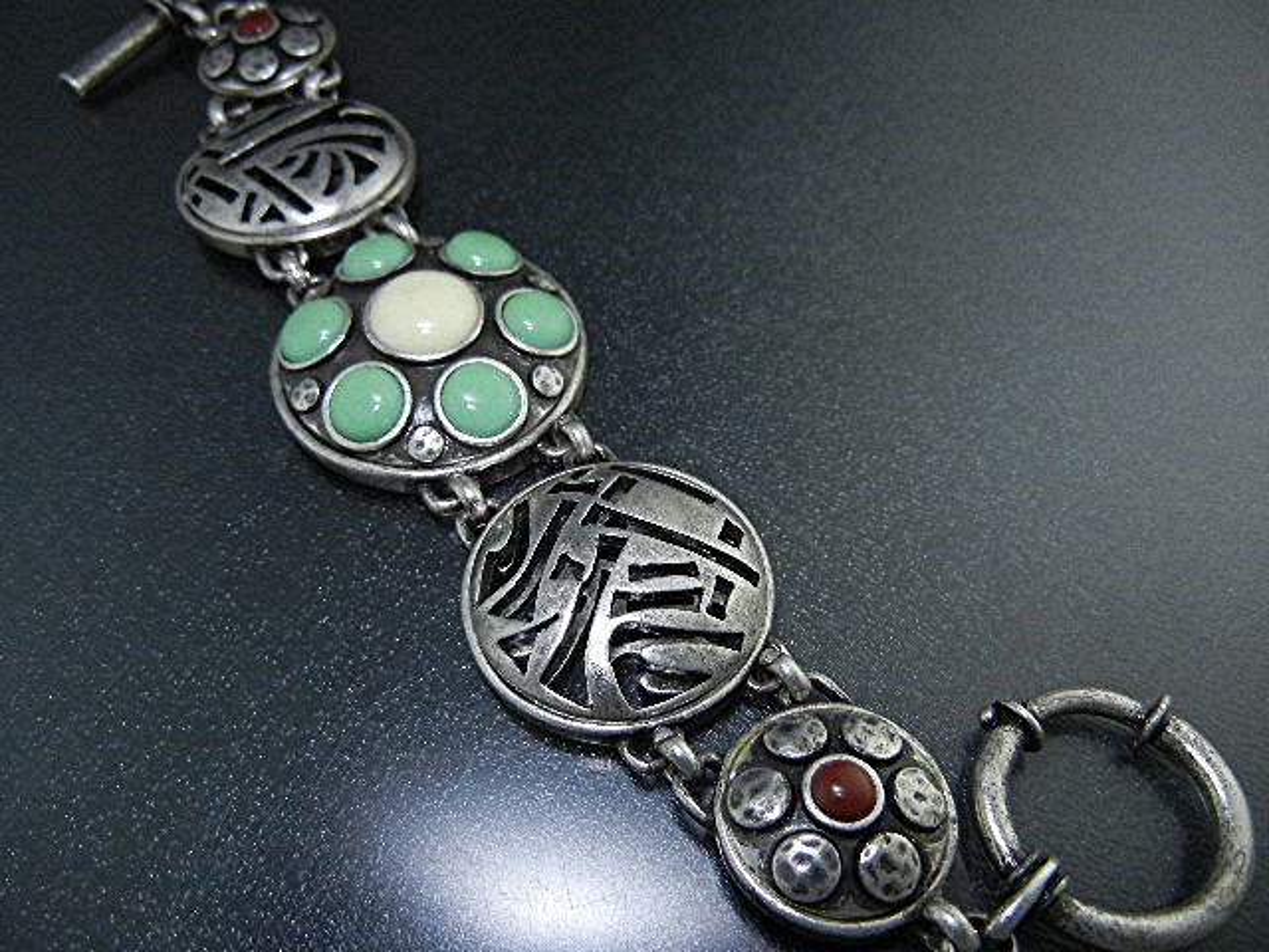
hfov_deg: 60.0
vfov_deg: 46.8
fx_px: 1100
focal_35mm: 30
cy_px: 476
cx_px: 634
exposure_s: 1/30
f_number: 7
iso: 405
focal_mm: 5.4
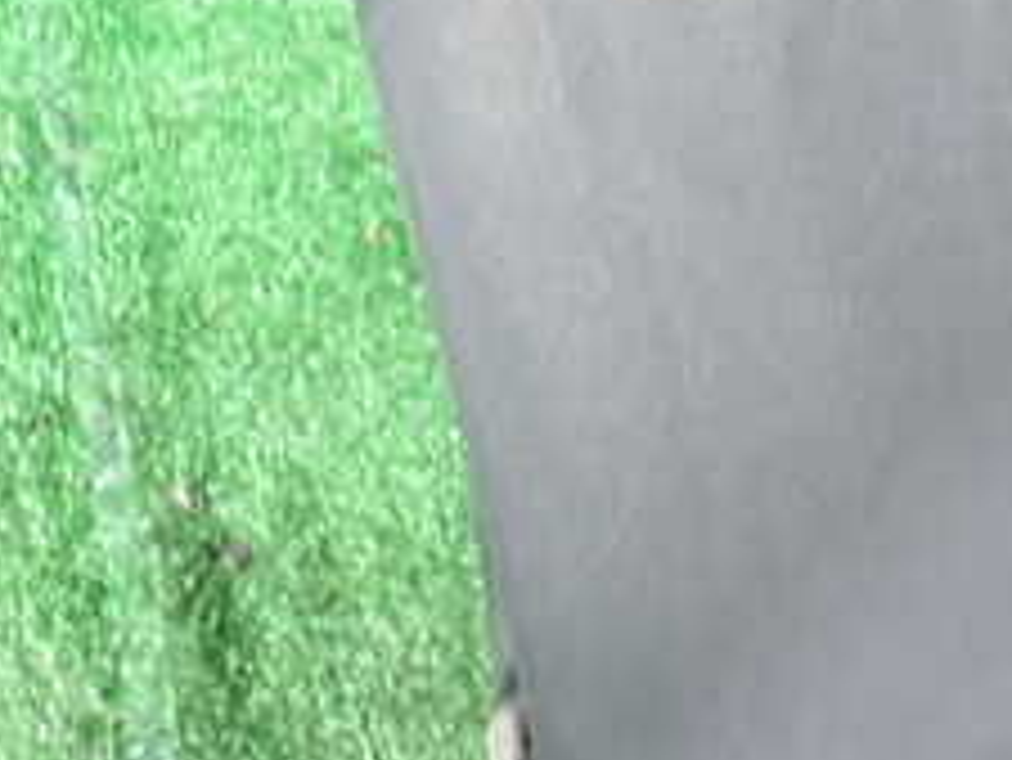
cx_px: 1169
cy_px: 261
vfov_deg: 18.4
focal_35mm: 80
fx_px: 2340
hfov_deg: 22.7
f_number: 2.3
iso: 320
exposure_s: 1/50
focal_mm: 5.4
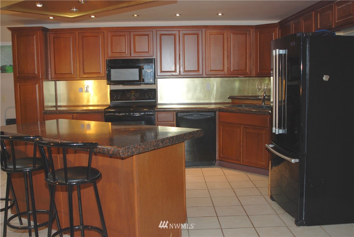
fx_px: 354
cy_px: 118
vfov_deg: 36.9
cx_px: 177
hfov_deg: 53.1
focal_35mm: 36
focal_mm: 24
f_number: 4
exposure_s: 1/60
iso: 200
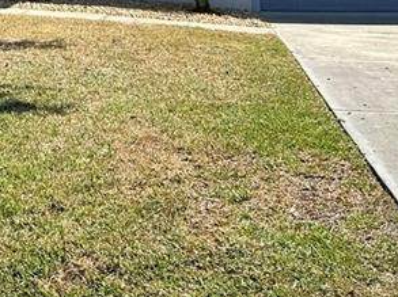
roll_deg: +0.0
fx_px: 965
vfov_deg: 16.3
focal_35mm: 84
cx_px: -1
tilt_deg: +4.3
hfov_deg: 22.4
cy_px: -119
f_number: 1.78
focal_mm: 6.86
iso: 80
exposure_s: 1/2967
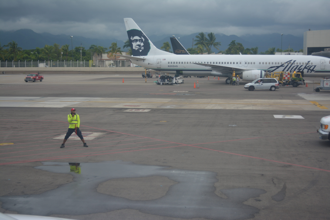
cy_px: 110
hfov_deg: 37.8
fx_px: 481
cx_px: 165
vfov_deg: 25.8
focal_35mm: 52
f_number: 5
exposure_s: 1/1000
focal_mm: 35
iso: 200
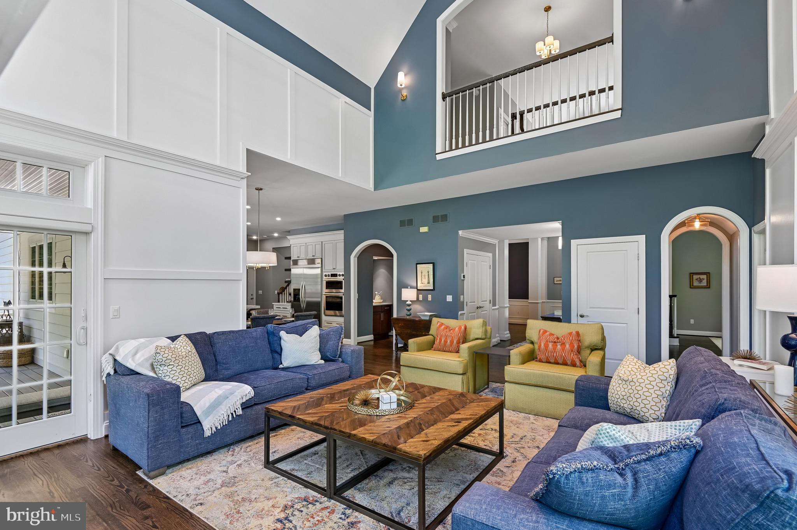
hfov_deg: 96.8
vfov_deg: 73.7
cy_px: 265
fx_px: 354
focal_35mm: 16
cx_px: 398
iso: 100
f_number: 8
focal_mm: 16
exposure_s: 1/5
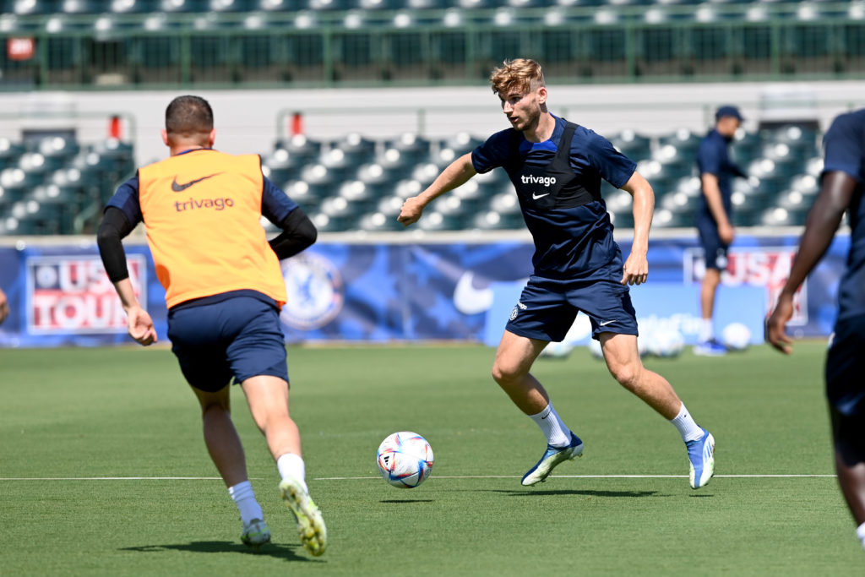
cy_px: 288
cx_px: 432
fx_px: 9612
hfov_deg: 5.2
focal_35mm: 400
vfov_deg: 3.4
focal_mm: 400
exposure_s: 1/2000
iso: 400
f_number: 5.6
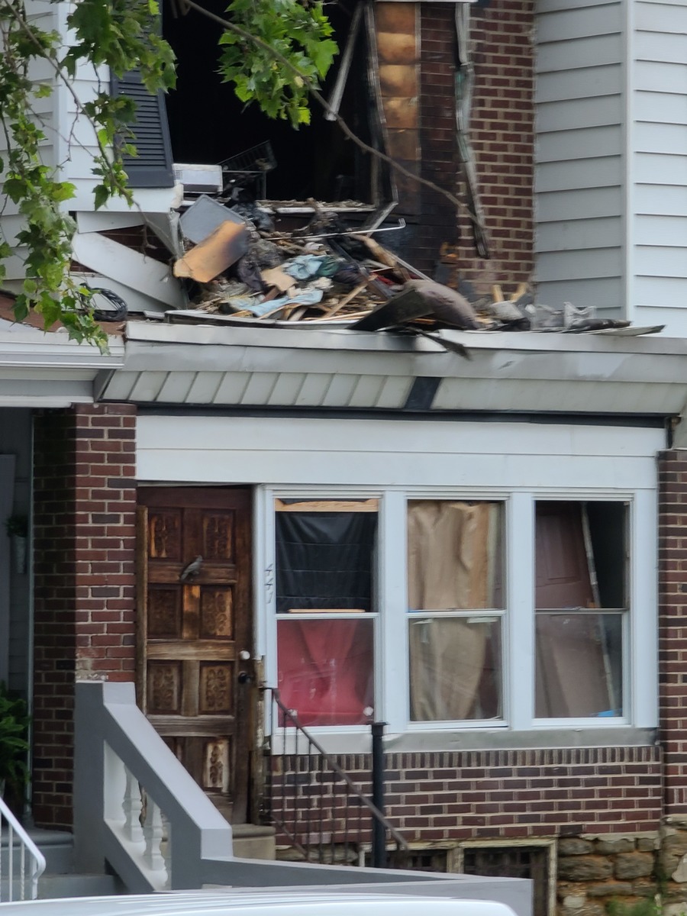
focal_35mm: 103
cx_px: 344
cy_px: 458
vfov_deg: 19.1
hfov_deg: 14.4
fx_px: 2726
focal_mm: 19
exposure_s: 1/60
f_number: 3.5
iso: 80
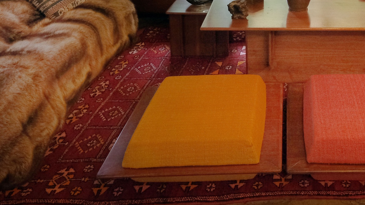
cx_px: 297
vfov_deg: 26.9
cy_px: -41
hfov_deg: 48.4
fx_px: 378
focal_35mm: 39
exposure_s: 1/100
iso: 2000
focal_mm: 12
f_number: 4
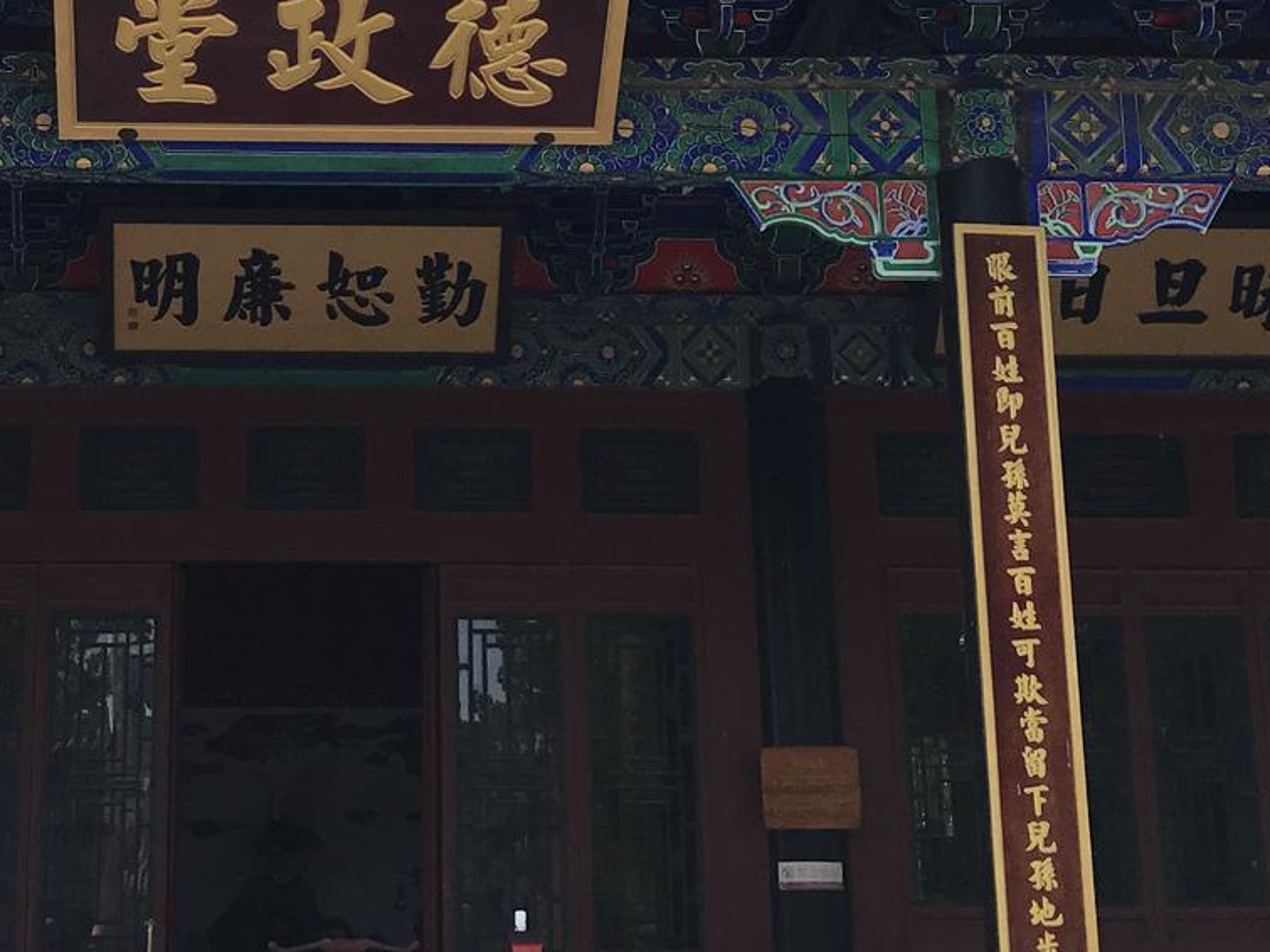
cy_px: 225
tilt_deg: +18.4
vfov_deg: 19.2
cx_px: 352
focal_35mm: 76
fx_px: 2788
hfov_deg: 25.4
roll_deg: +0.1
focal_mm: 3.99
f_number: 1.8
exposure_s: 1/1570
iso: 20
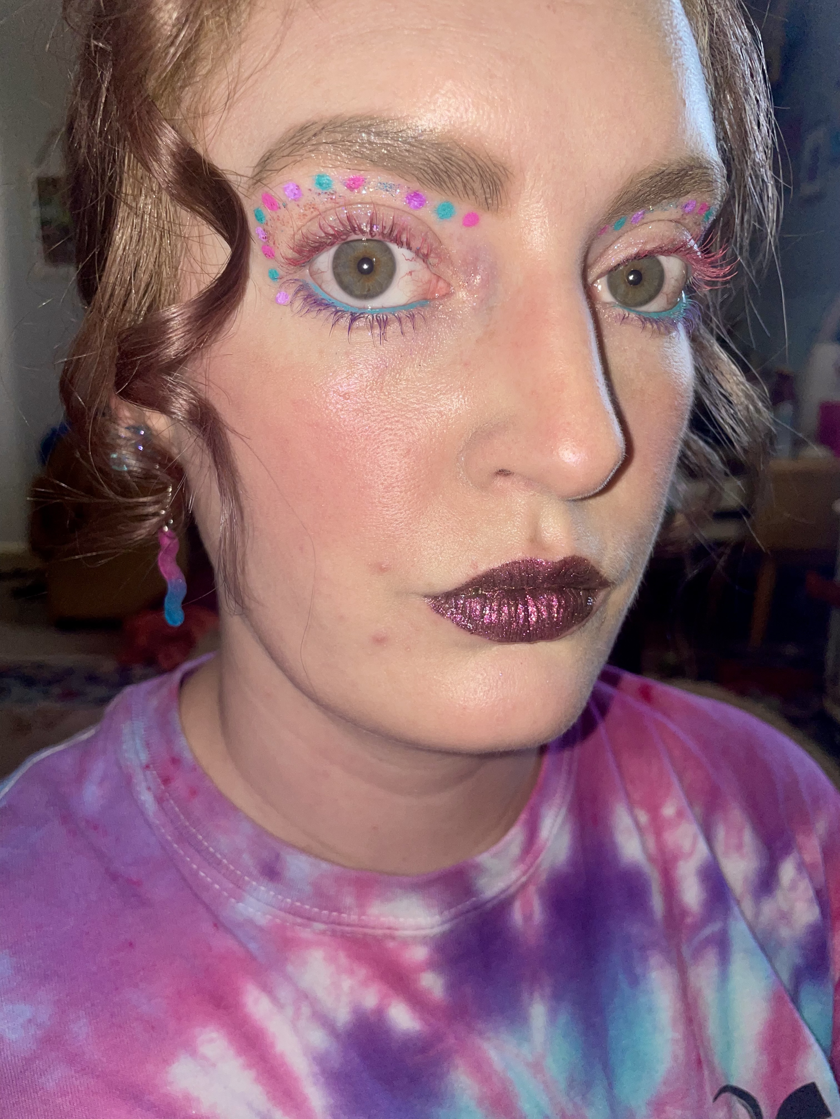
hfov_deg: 53.1
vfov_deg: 67.3
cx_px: 420
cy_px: 560
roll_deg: -0.5
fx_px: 841
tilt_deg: -11.9
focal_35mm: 26
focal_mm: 4.2
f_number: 1.6
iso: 32
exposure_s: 1/74
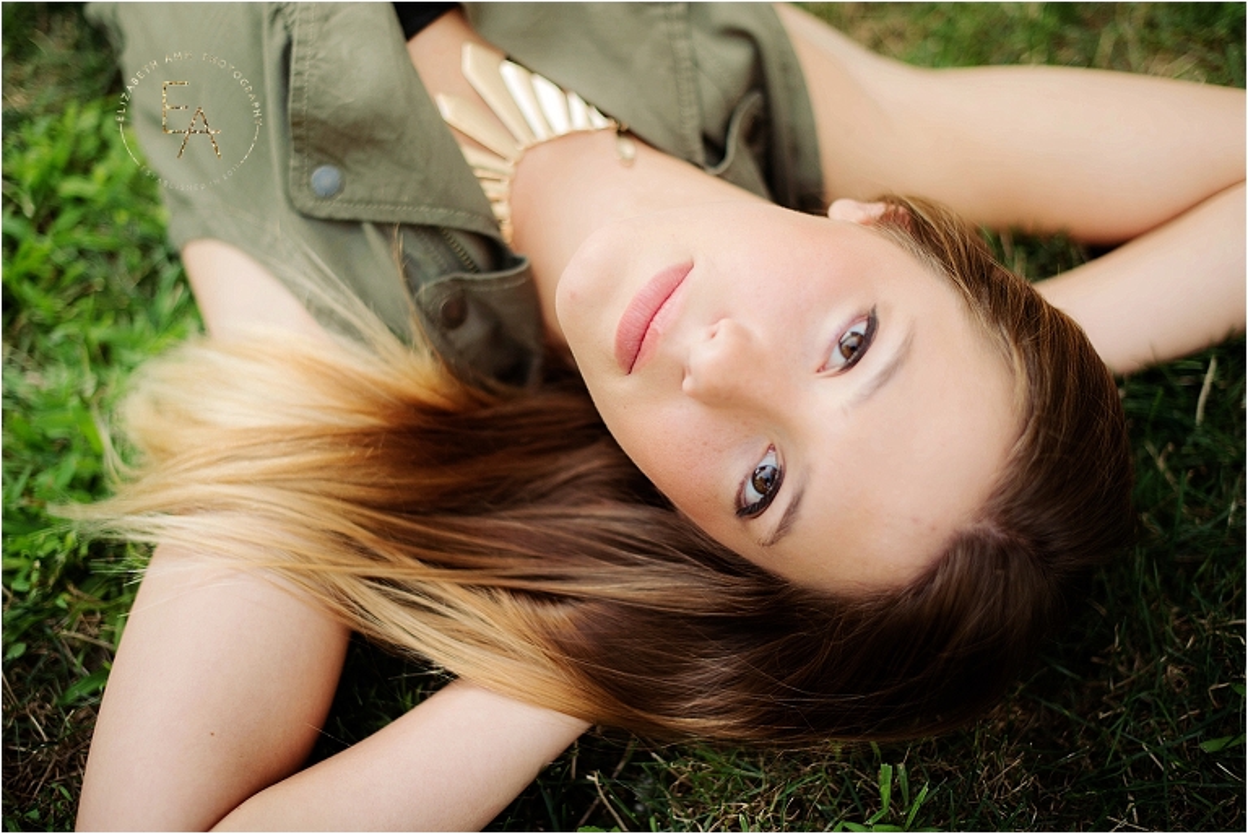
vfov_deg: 27.0
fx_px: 1734
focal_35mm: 50
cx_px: 624
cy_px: 417
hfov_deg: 39.6
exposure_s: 1/500
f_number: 2
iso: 200
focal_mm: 50
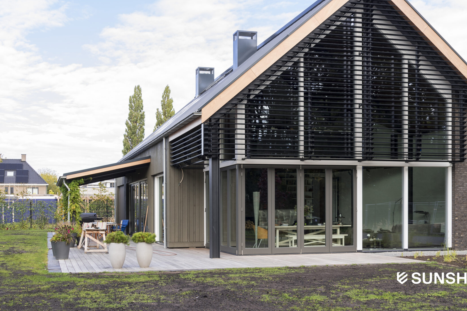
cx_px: 254
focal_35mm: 44
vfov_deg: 30.5
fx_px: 571
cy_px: 128
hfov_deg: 44.5
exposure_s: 1/60
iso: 100
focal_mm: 24
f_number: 7.1
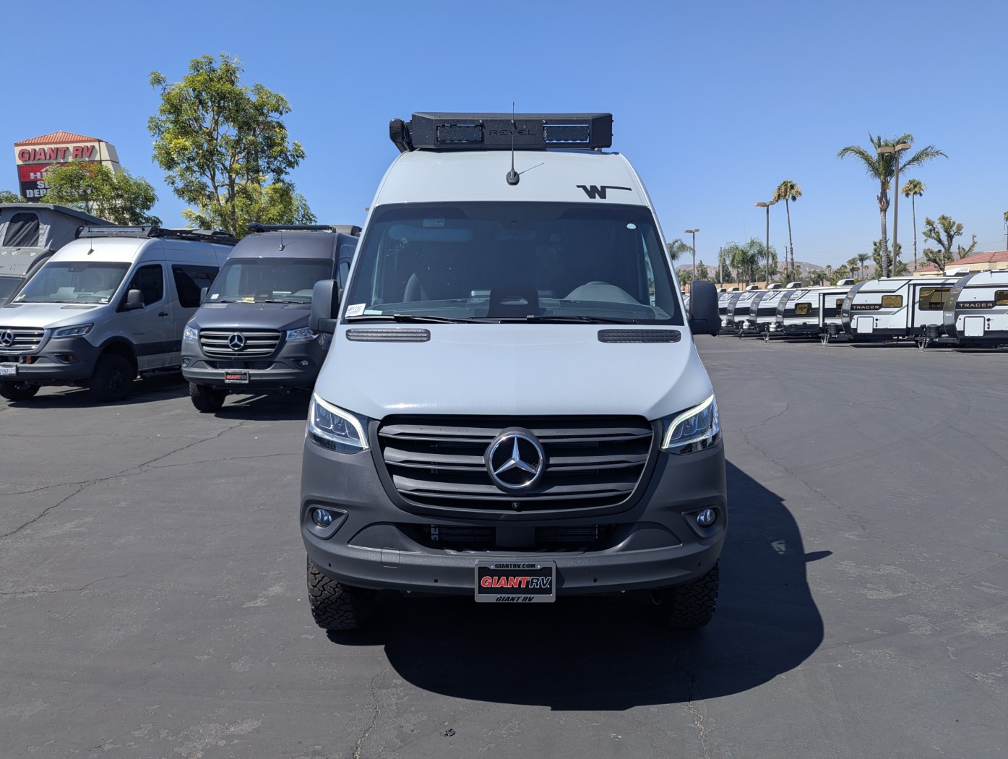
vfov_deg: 56.9
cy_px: 380
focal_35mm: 24
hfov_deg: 71.5
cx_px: 504
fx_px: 700
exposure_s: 1/2571
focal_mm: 6.81
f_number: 1.85
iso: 45
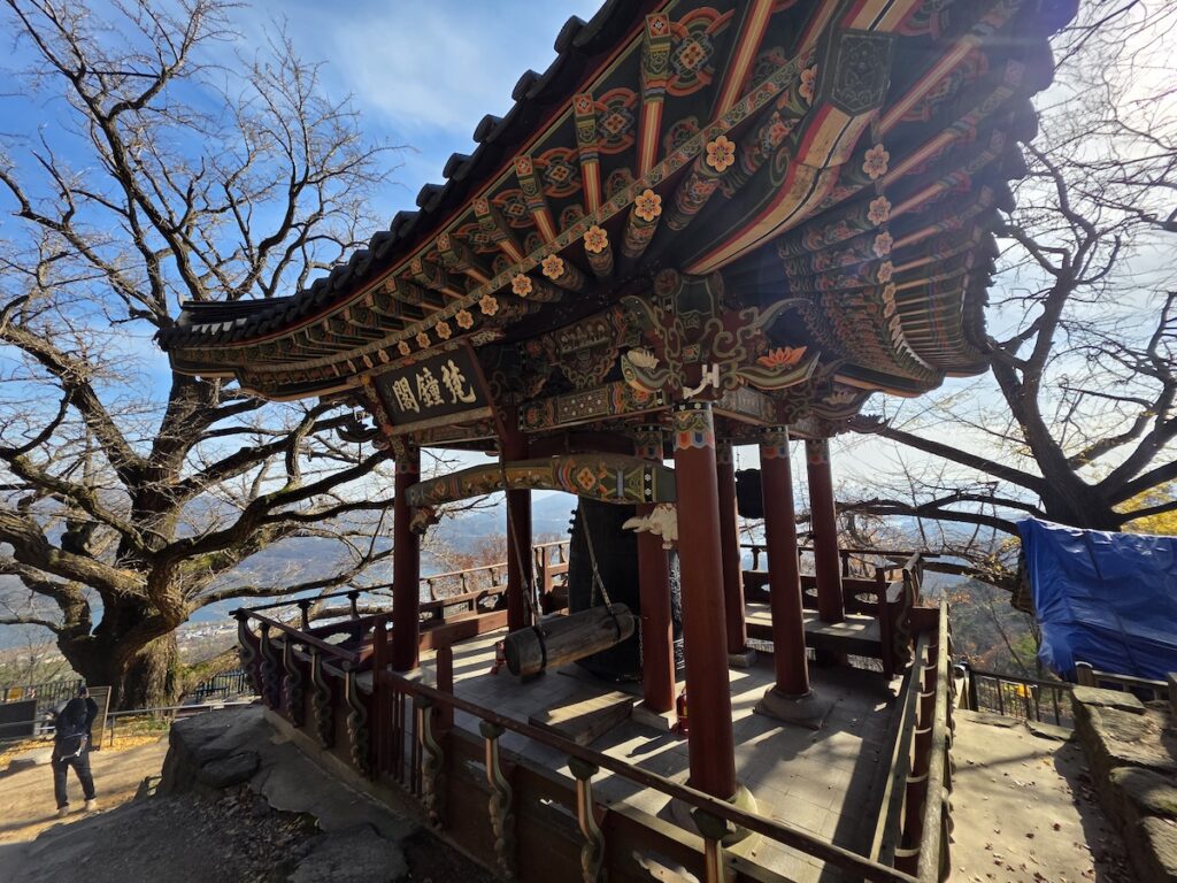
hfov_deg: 106.2
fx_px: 442
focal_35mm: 13
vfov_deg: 89.9
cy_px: 442
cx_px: 588
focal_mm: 2.2
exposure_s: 1/1406
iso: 40
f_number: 1.9
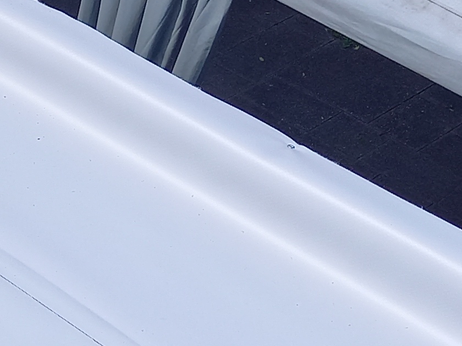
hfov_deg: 15.4
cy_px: 376
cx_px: -220
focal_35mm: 119
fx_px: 1588
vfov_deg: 12.3
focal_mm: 4.65
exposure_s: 1/553
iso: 50
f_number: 1.8
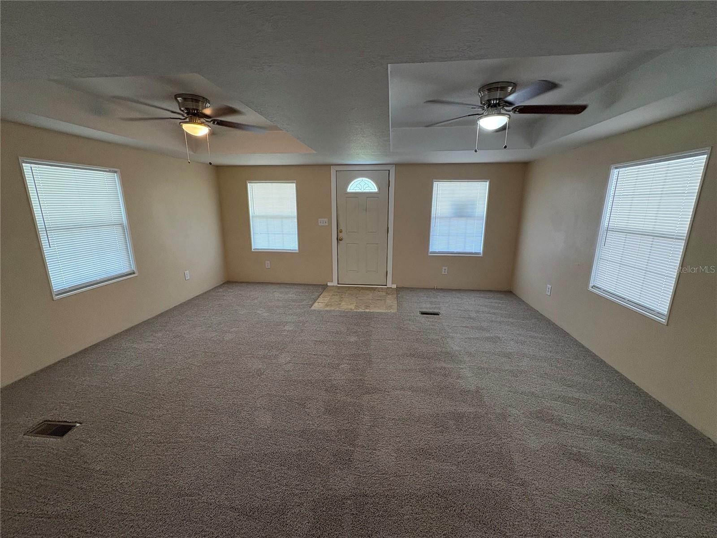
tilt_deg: -10.6
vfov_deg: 85.7
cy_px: 269
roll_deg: +0.1
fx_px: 290
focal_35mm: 14
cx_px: 358
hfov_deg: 102.1
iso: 200
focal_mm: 2.22
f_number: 2.2
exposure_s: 1/60
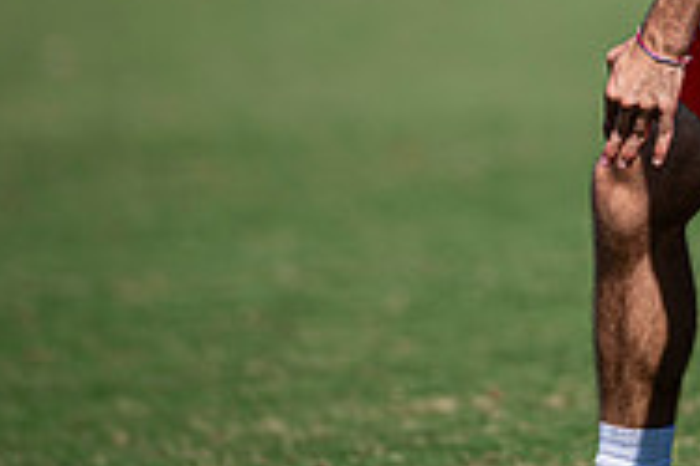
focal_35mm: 926
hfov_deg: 2.2
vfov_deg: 1.5
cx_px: 745
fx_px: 17989
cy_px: -229
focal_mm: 300
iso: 125
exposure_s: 1/2500
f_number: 3.2
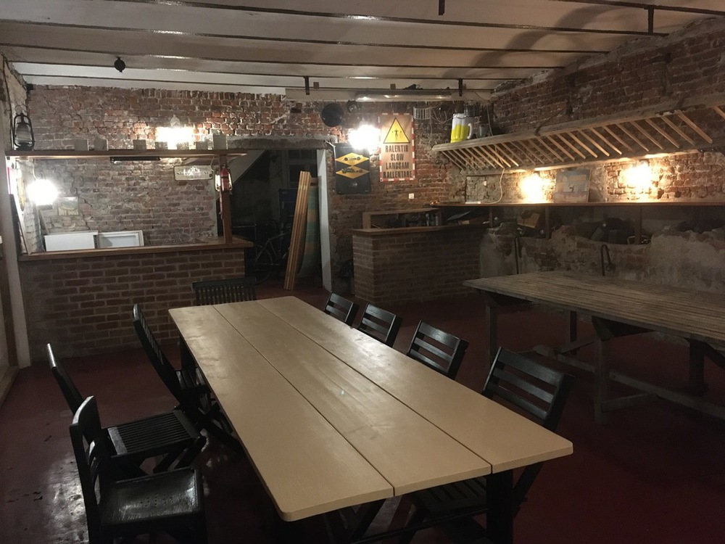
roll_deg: +1.5
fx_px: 607
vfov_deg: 48.2
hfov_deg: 61.7
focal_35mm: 29
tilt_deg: -8.4
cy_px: 272
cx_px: 362
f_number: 2.2
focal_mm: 4.15
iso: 320
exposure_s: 1/17
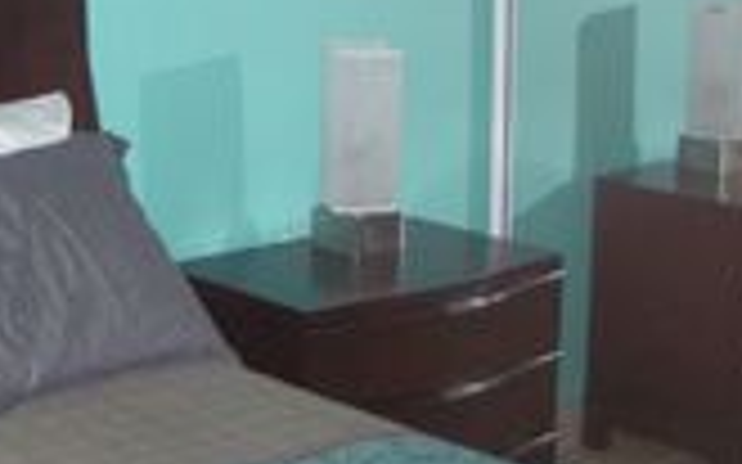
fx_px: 1819
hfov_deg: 22.2
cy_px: 95
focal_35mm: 90
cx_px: -4
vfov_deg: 14.4
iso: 200
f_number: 3.5
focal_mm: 6.7
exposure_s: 1/30
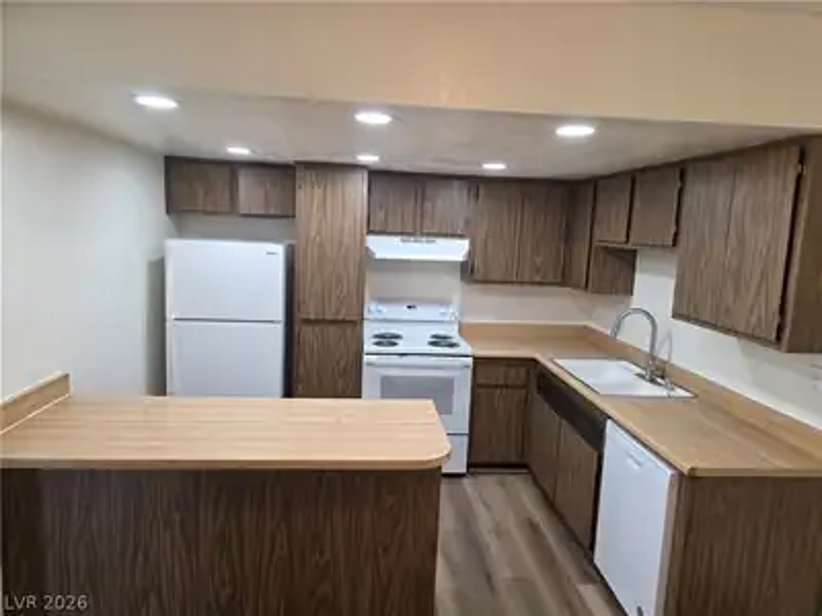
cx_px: 411
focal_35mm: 23
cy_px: 308
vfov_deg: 58.9
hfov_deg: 73.9
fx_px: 546
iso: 200
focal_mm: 6.3
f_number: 1.7
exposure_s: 1/120
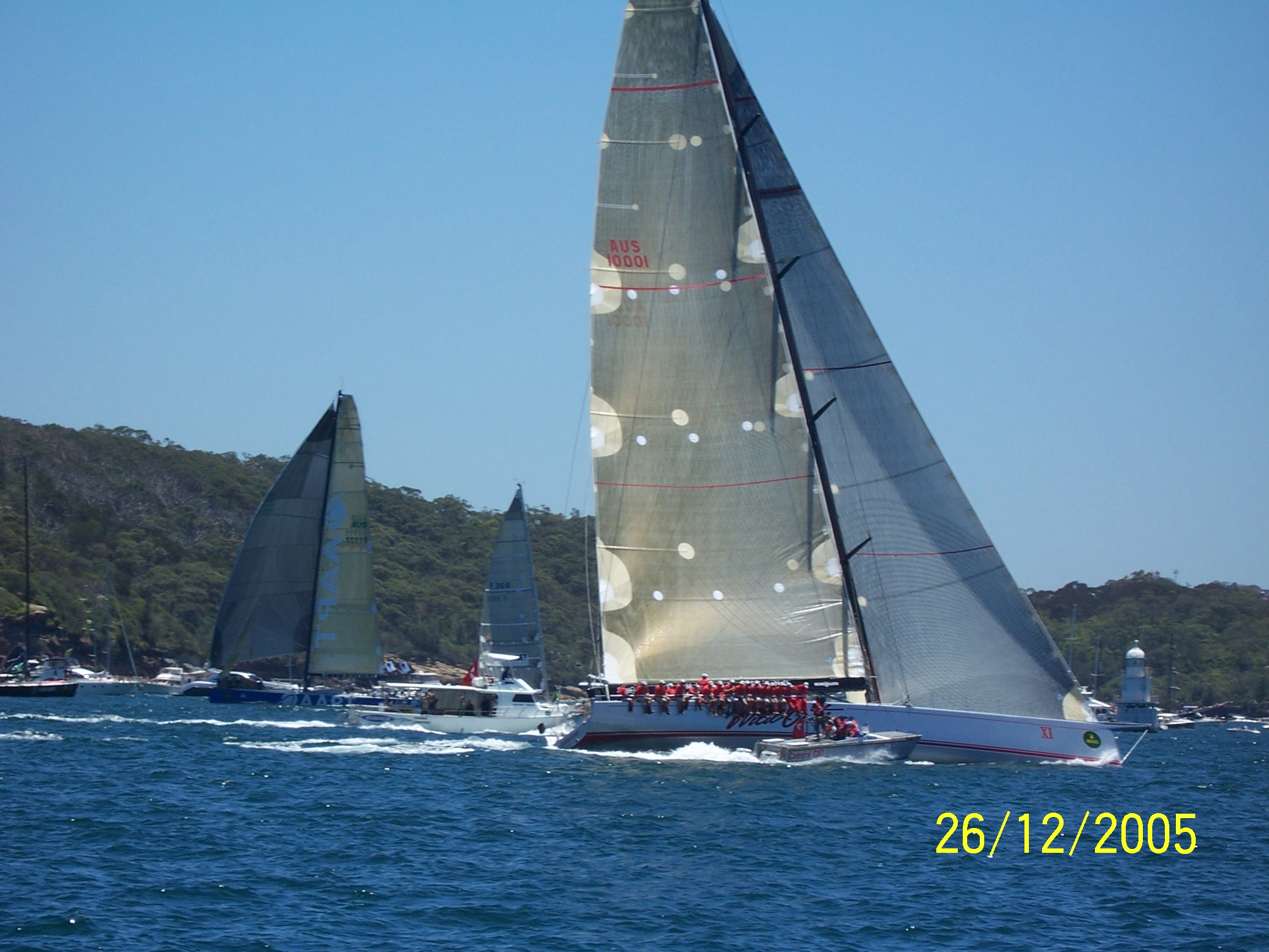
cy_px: 476
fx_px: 6415
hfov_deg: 11.3
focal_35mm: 175
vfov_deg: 8.5
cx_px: 634
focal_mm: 30
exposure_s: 1/350
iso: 80
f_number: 6.7
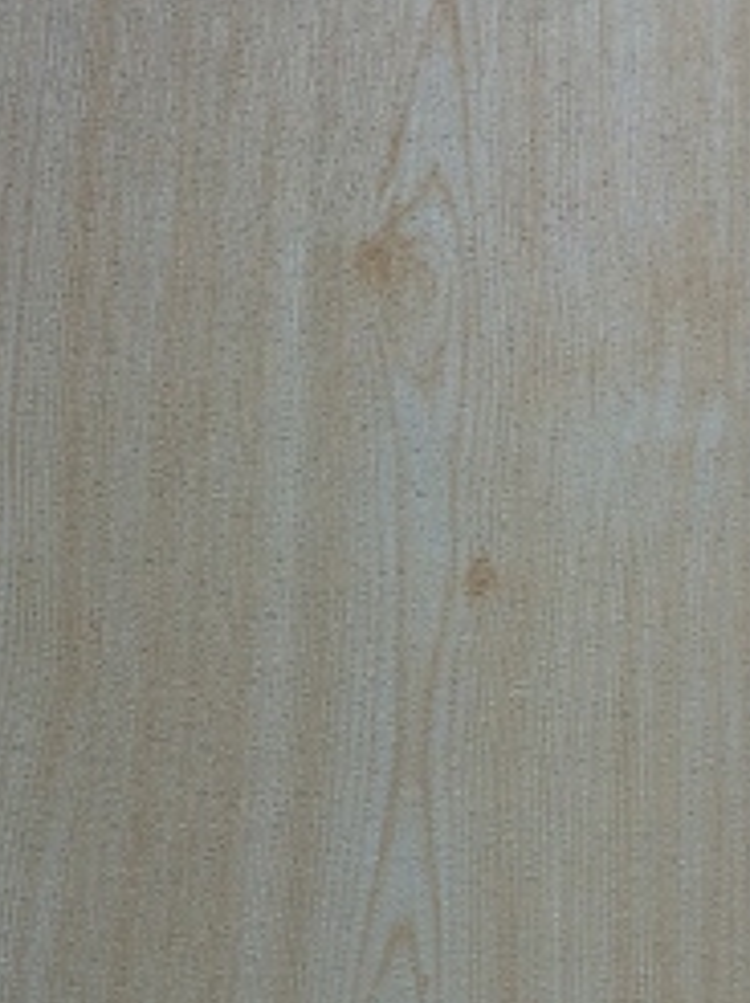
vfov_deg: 32.1
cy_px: 754
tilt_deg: -60.4
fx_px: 1707
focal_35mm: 59
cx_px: 275
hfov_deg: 24.7
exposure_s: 1/33
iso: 100
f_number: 2.2
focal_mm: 4.15
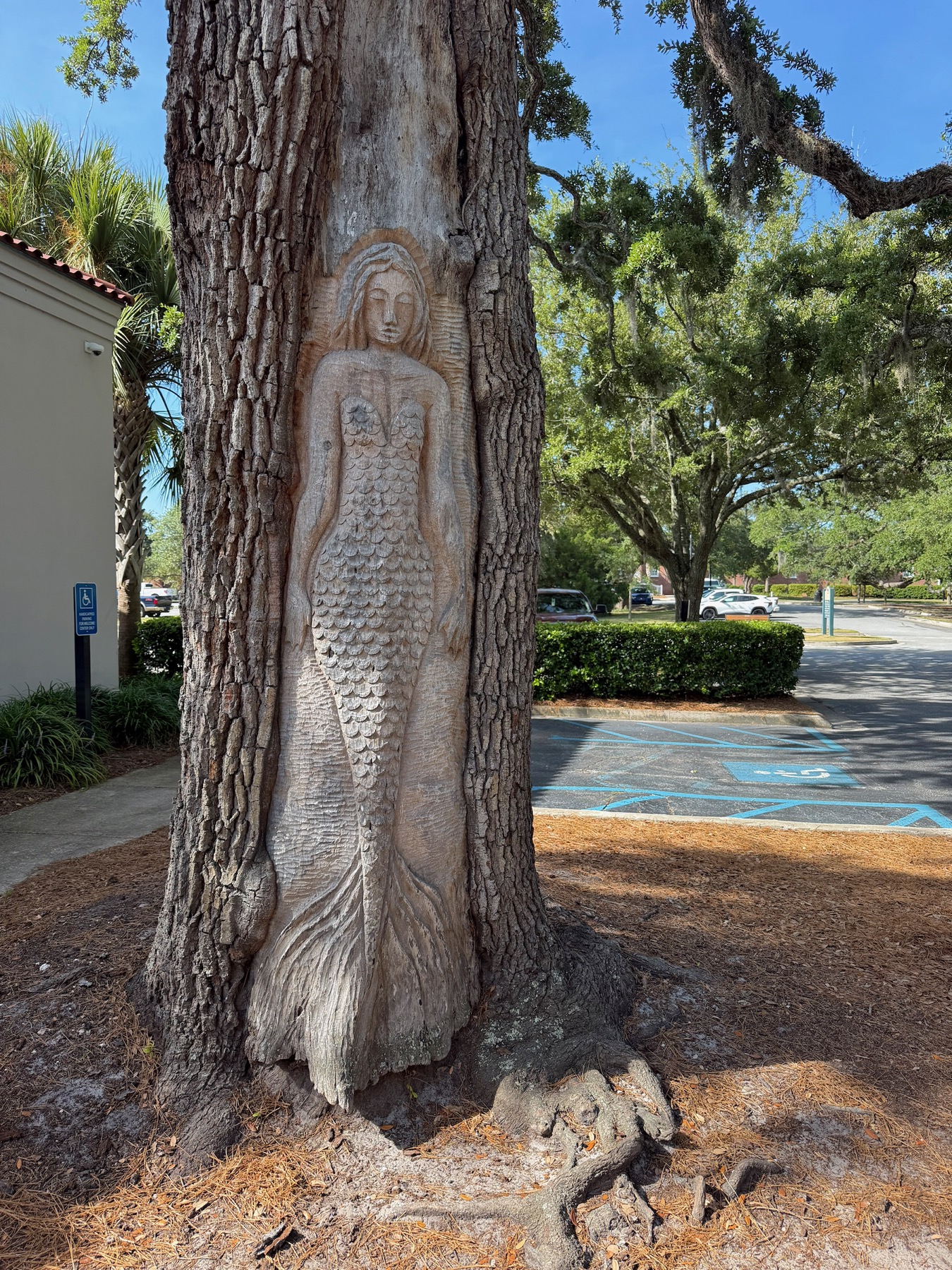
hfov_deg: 56.8
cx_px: 476
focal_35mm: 24
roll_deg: +0.4
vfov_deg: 71.6
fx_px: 880
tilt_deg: -3.3
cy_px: 635
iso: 100
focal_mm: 6.76
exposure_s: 1/1174
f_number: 1.78
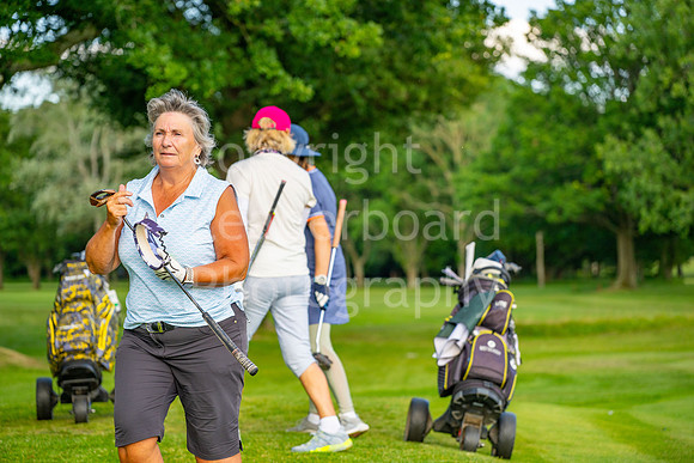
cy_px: 232
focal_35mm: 120
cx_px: 347
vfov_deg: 11.4
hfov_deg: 17.1
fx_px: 2314
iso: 200
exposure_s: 1/640
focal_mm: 120
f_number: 4
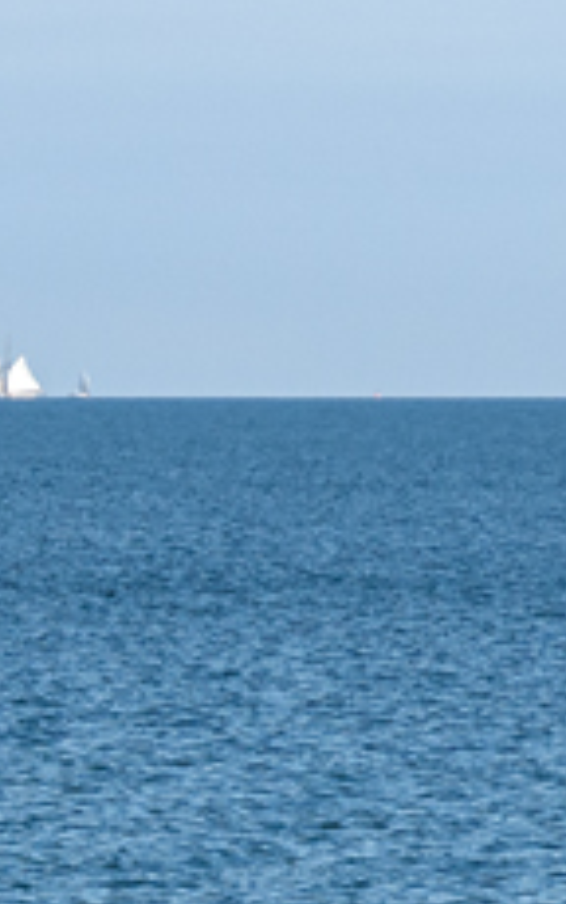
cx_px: -456
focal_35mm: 639
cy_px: 928
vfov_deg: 3.3
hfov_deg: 2.1
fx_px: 15751
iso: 200
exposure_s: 1/1000
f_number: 8
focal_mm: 80
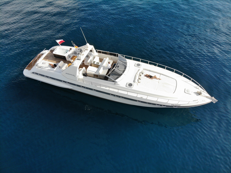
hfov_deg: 71.6
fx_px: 160
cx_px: 116
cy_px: 86
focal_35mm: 24
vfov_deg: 56.8
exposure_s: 1/200
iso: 100
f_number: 2.8
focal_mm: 4.5
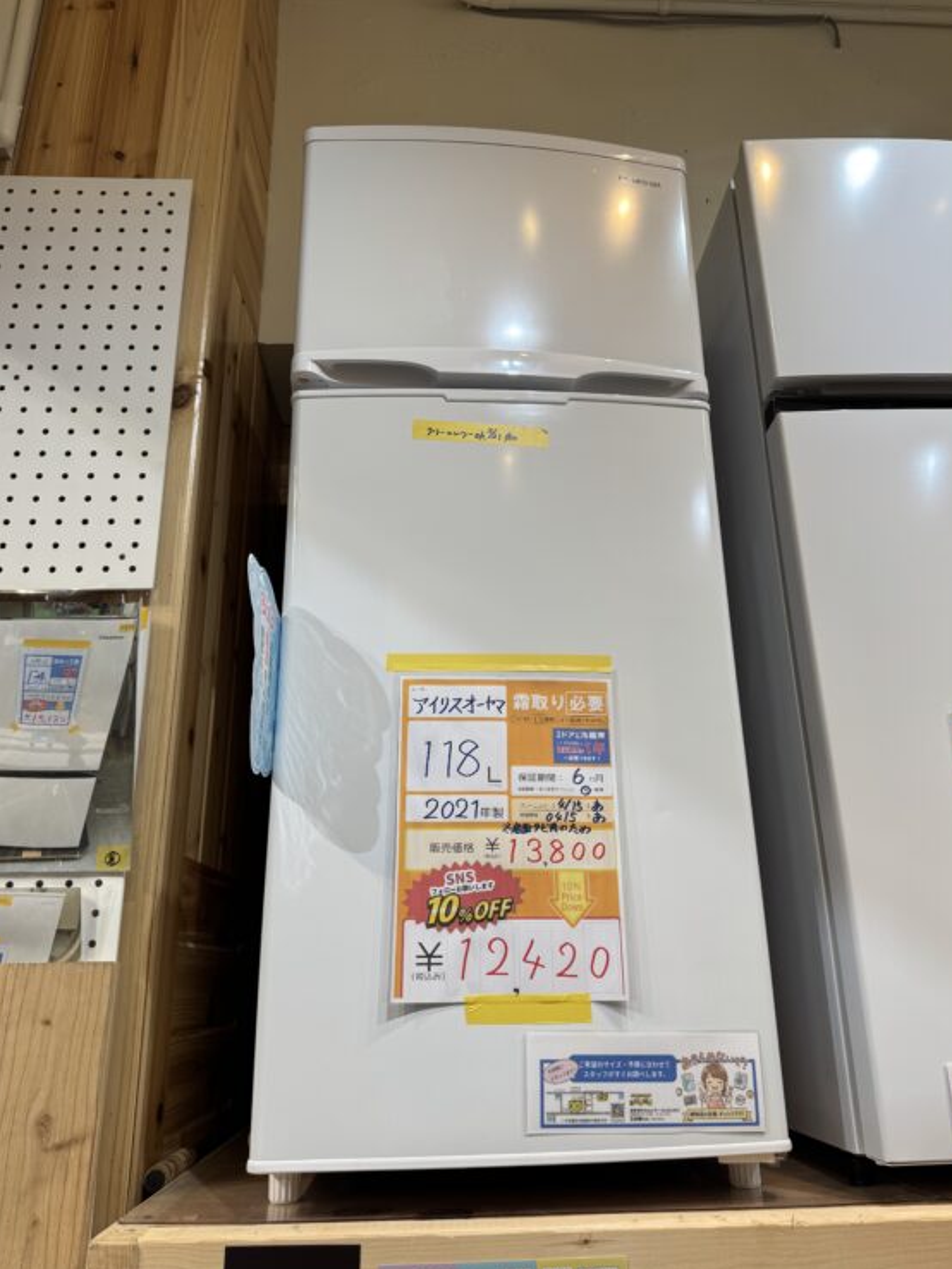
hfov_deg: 53.1
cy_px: 631
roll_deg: +1.4
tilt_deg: +19.6
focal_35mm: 26
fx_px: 953
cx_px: 502
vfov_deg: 67.3
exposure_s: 1/120
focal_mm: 6.76
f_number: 1.78
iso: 64
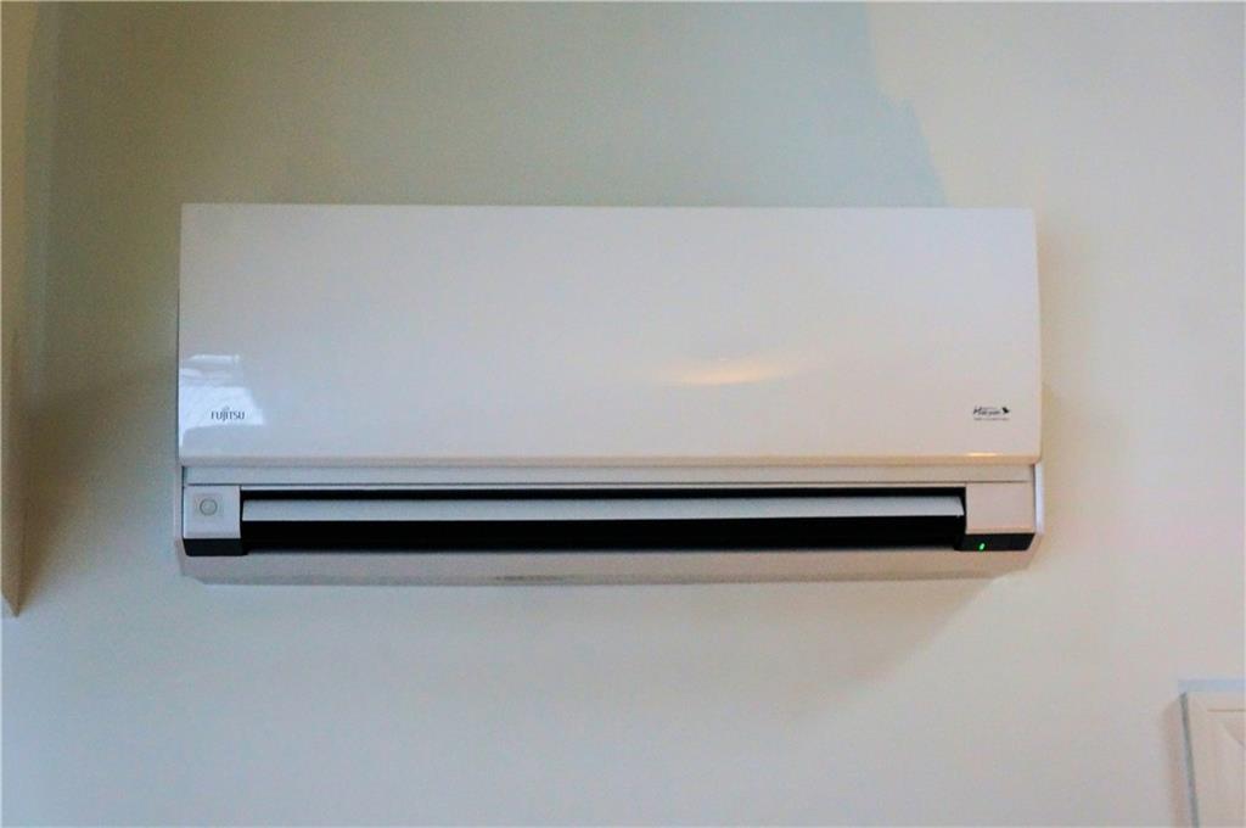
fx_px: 2281
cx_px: 623
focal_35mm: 66
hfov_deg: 30.5
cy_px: 414
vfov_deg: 20.6
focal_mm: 44
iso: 3200
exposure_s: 1/125
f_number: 5
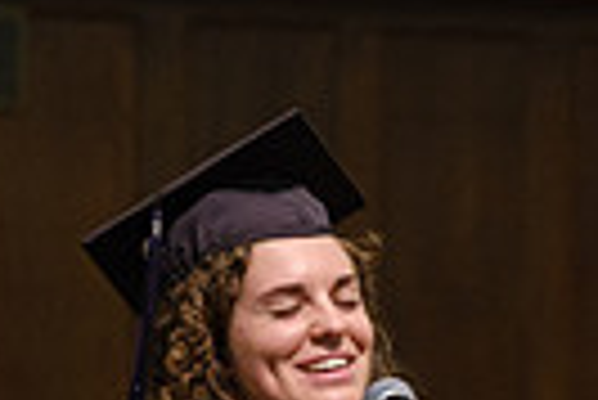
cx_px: 769
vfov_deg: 1.8
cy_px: 739
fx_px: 13004
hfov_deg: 2.6
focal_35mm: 782
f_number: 2.8
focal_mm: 119.2
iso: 1600
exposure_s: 1/125
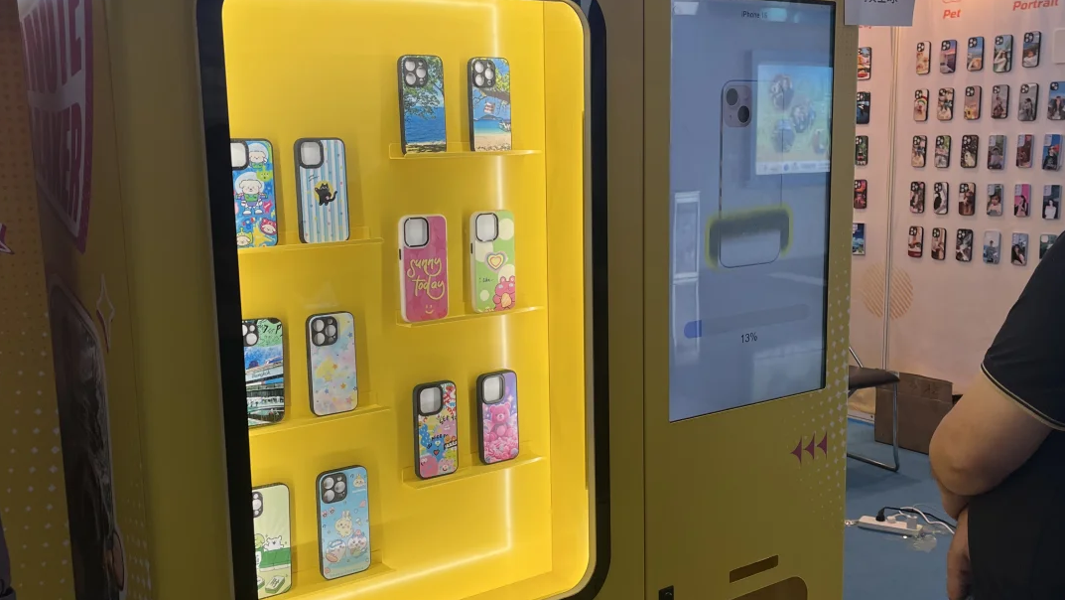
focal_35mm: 38
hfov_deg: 52.8
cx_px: 531
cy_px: 315
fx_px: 1073
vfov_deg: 31.2
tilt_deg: -8.3
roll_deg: +2.3
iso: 40
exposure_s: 1/162
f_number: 1.6
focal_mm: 5.1
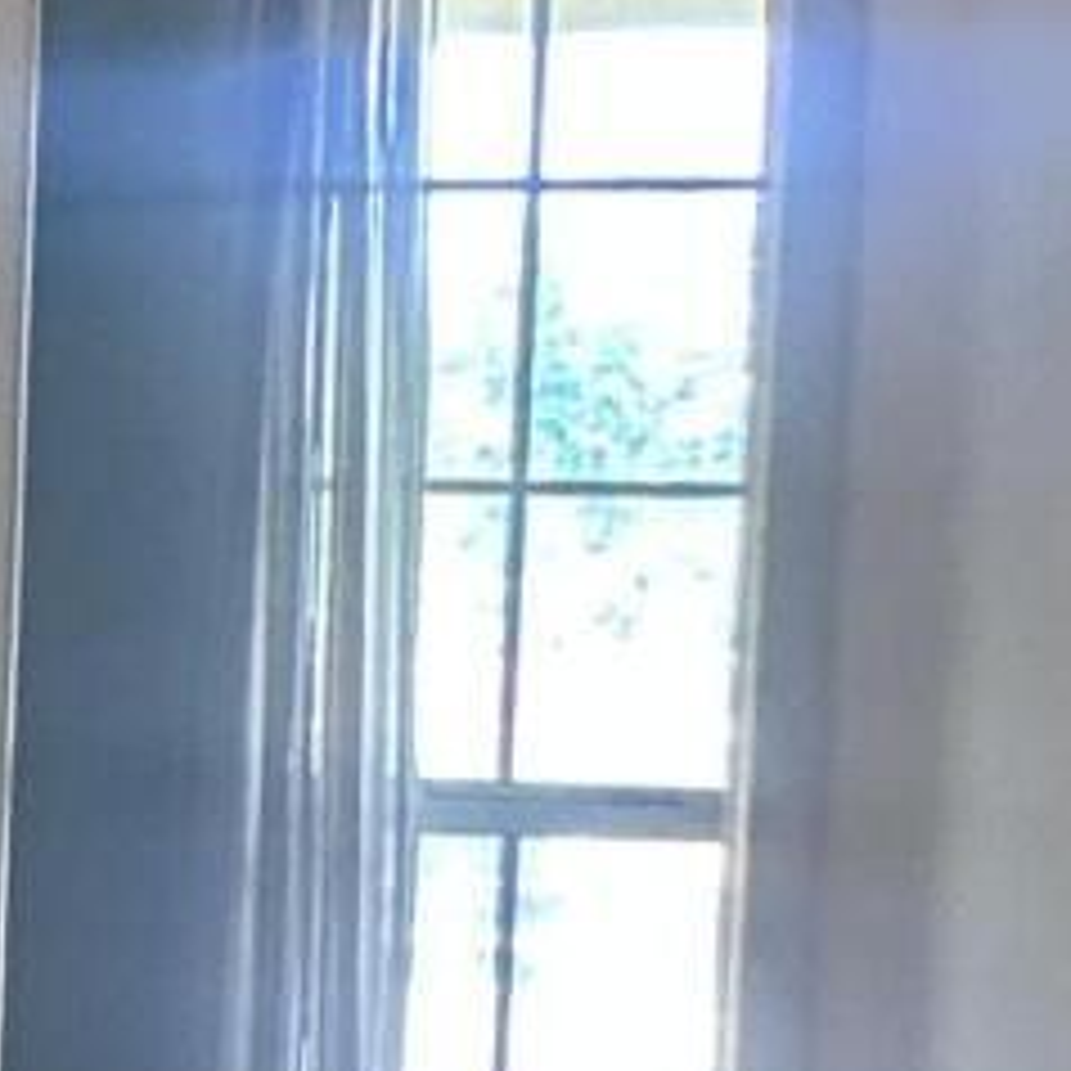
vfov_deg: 16.7
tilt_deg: -0.6
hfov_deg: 11.2
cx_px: -2061
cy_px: 670
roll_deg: -1.8
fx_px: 3640
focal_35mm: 104
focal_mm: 2.22
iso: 250
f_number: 2.2
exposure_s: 1/60
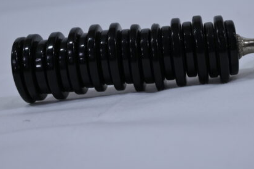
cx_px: 181
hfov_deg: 26.1
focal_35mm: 77
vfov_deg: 17.7
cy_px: 57
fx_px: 543
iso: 640
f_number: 10
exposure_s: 1/125
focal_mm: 53
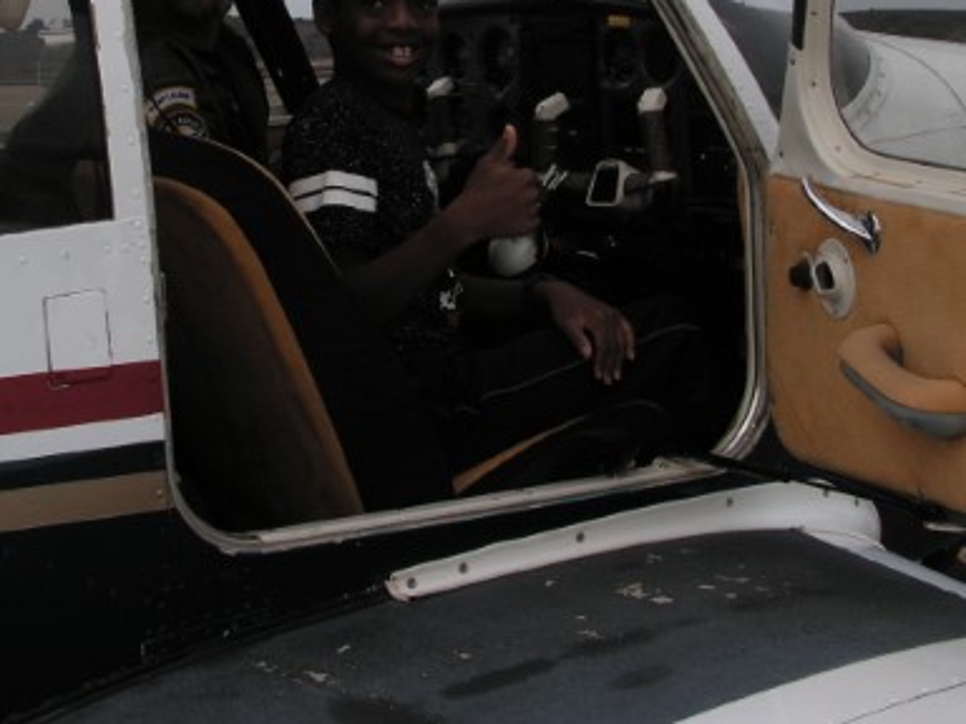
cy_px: 166
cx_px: 443
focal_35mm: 60
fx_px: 1674
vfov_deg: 24.1
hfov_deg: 32.2
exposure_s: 1/400
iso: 50
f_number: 4.8
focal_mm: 6
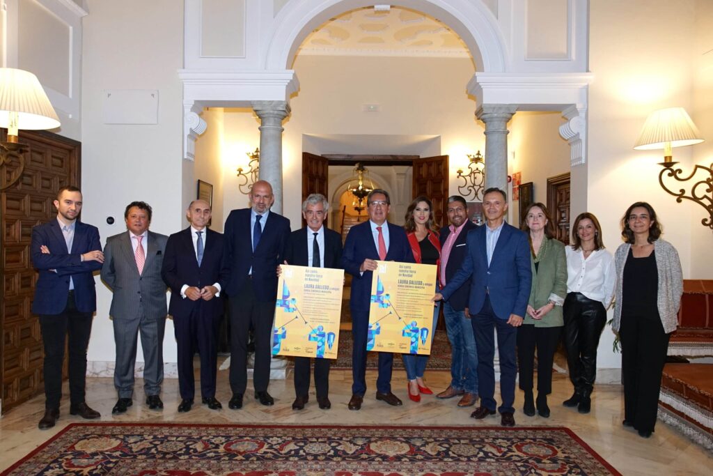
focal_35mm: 27
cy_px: 238
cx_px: 356
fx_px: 535
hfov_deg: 67.4
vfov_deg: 47.9
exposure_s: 1/160
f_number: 3.5
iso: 1250
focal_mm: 18
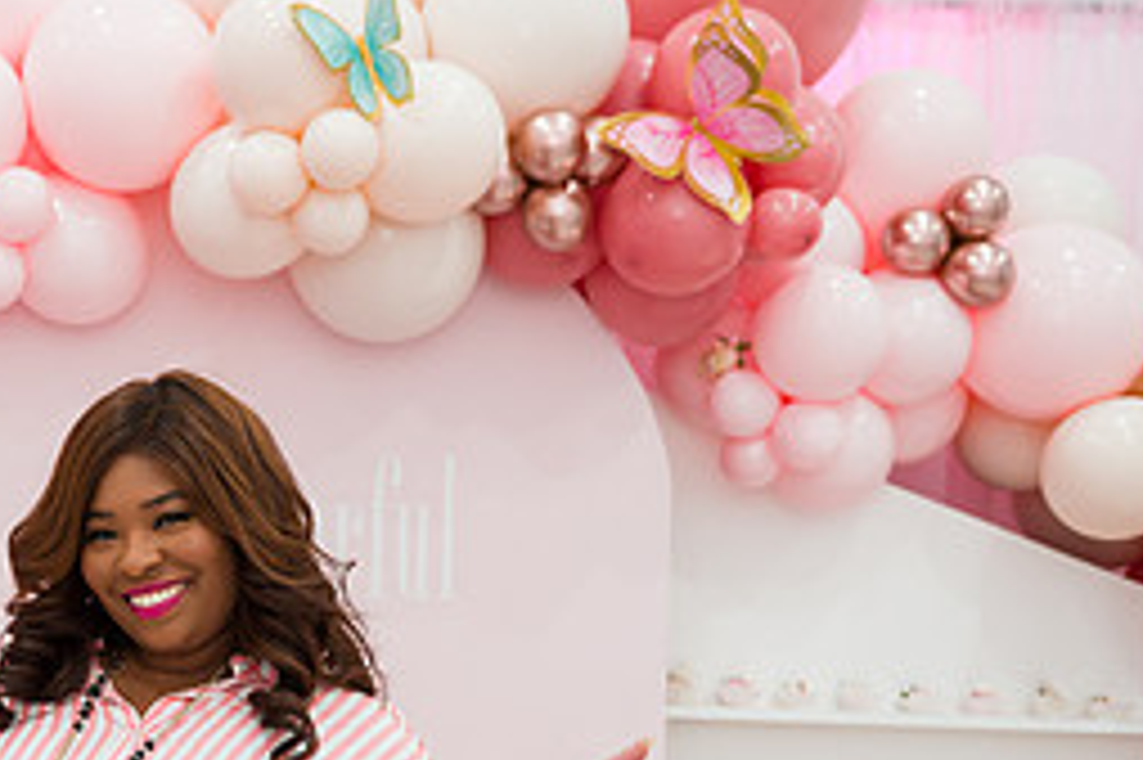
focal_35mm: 73
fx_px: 2316
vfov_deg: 18.2
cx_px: 126
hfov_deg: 26.8
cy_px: 738
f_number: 3.2
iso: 800
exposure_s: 1/200
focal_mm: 32
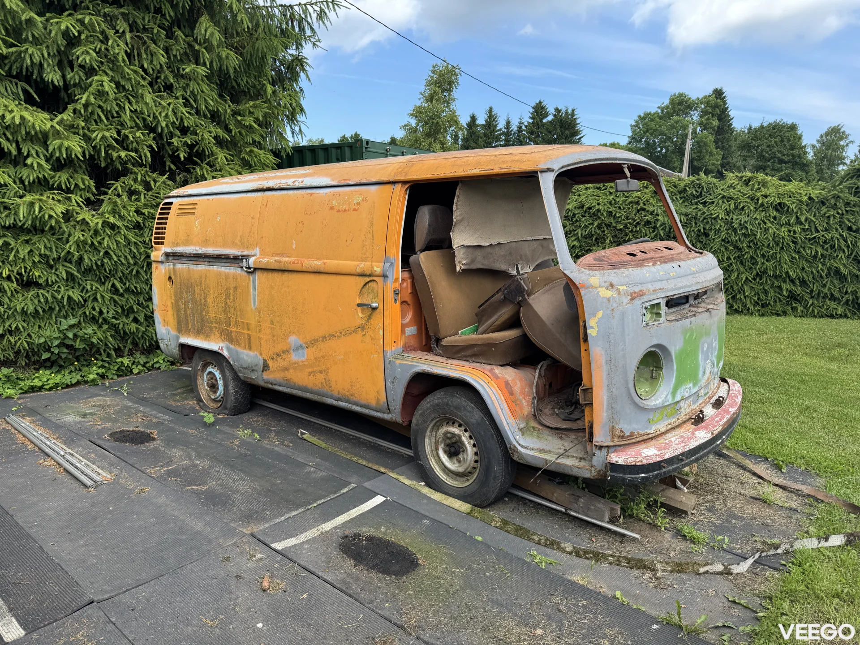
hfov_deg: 71.6
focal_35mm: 24
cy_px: 322
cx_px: 430
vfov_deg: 56.8
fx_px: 596
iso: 80
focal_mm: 6.76
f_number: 1.78
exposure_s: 1/1637
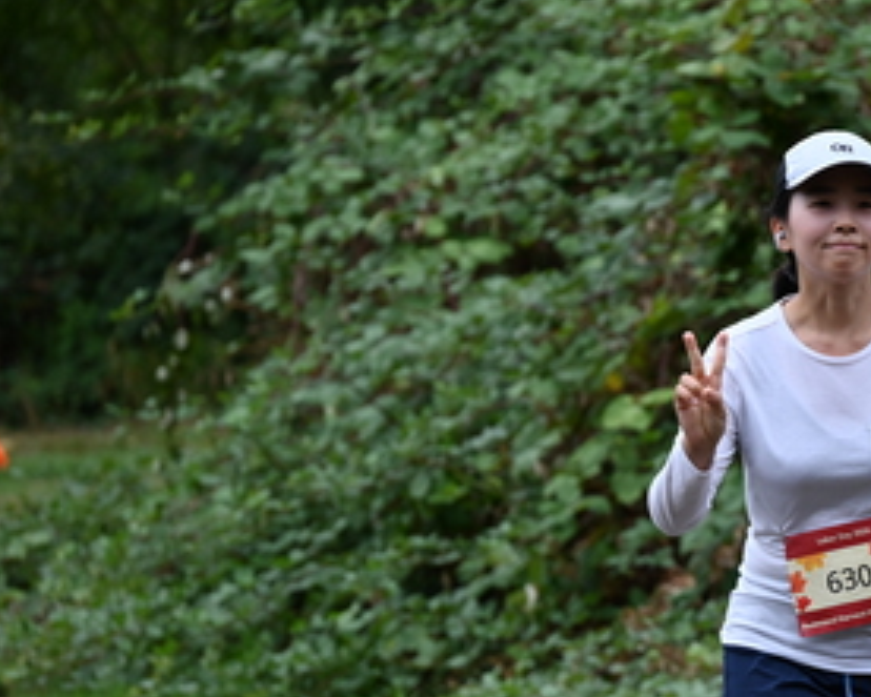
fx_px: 9644
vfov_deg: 4.1
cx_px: 852
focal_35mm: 374
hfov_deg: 5.2
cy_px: 396
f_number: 6.3
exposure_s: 1/500
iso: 400
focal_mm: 200
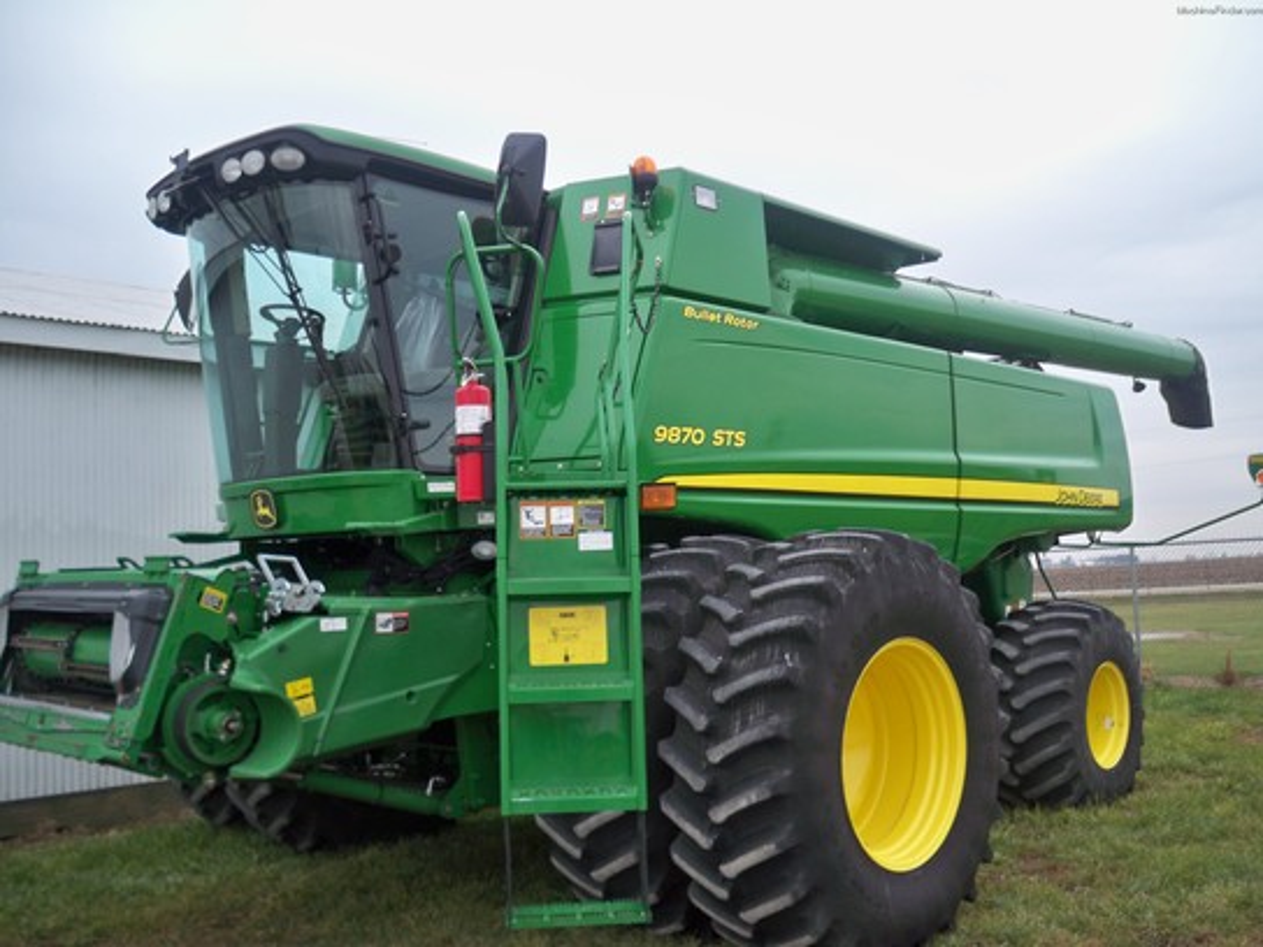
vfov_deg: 40.7
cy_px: 474
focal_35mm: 35
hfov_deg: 52.6
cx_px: 632
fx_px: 1277
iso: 100
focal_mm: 6.3
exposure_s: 1/200
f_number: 3.1
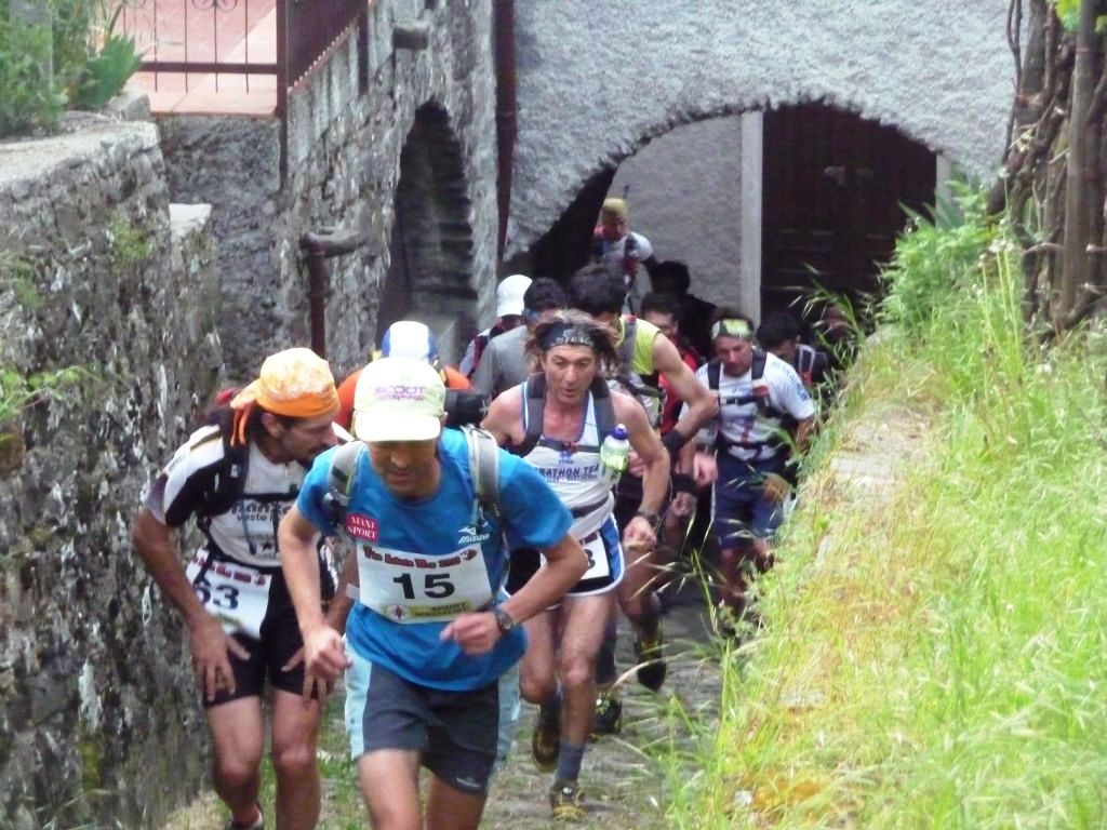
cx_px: 554
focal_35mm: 170
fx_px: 5437
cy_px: 415
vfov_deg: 8.7
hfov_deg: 11.6
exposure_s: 1/60
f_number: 4.8
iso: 1600
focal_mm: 29.1
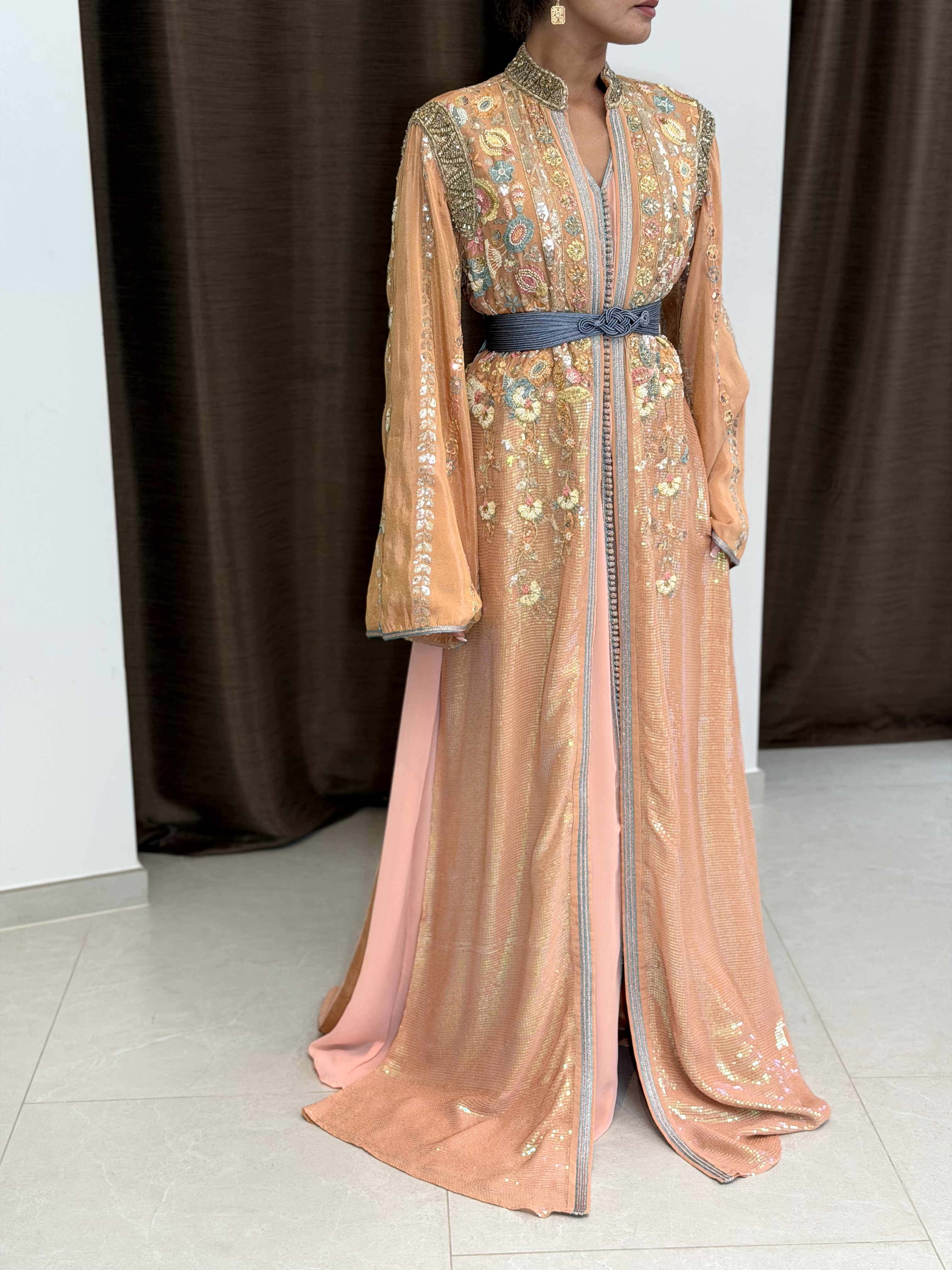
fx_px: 1760
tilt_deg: -16.4
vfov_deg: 39.7
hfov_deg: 30.3
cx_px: 476
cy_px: 635
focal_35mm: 48
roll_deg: +0.0
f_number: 1.78
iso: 80
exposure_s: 1/100
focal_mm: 6.76
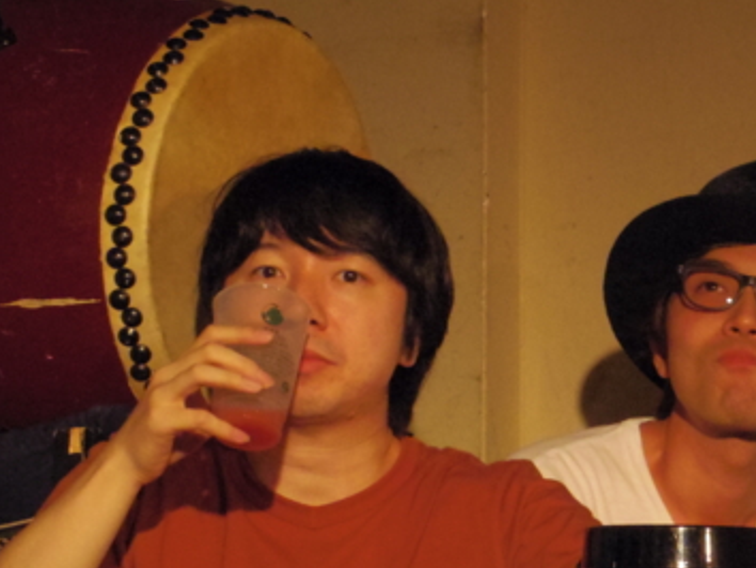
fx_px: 3584
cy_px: 324
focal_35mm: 164
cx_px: 547
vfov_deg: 9.1
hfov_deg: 12.0
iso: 1600
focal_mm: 15
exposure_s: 1/100
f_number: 4.5
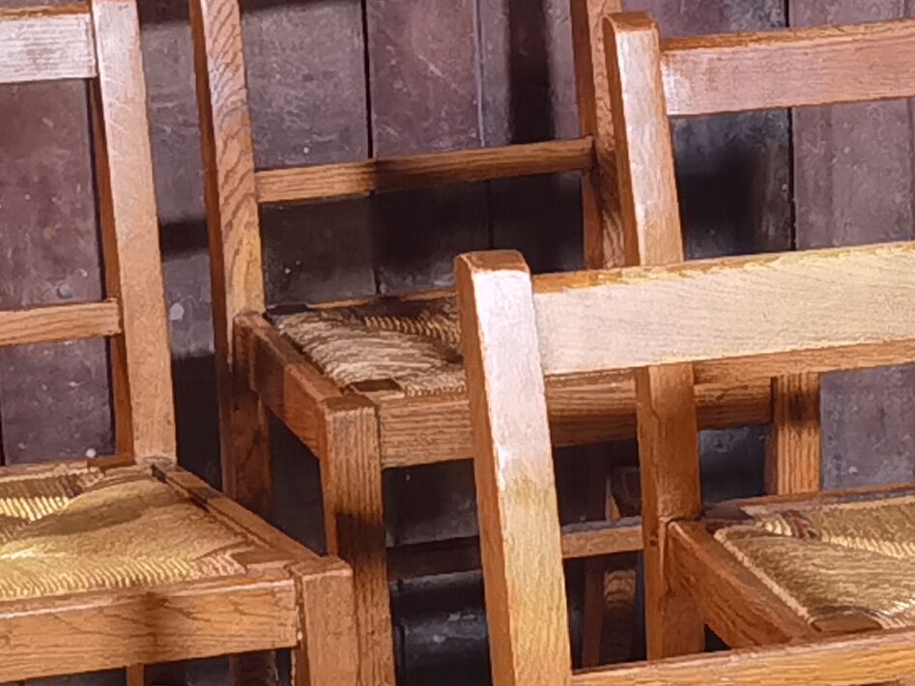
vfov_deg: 8.5
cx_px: 1051
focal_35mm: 173
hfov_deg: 11.2
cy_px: 833
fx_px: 4572
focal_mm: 6.71
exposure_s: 1/33.3
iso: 500
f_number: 1.9
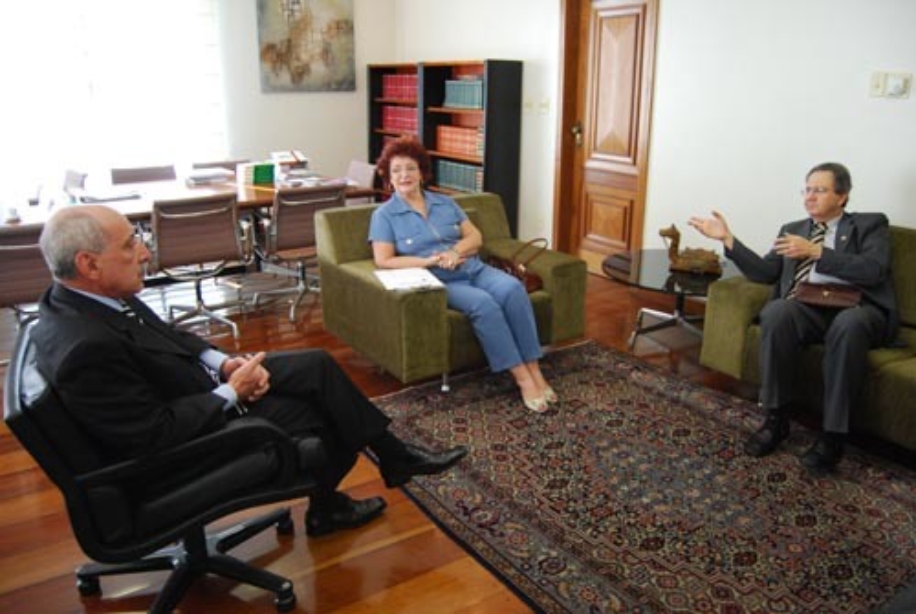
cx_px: 458
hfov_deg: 67.3
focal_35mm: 27
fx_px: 688
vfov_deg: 48.1
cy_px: 307
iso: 800
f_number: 3.5
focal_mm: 18
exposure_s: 1/60
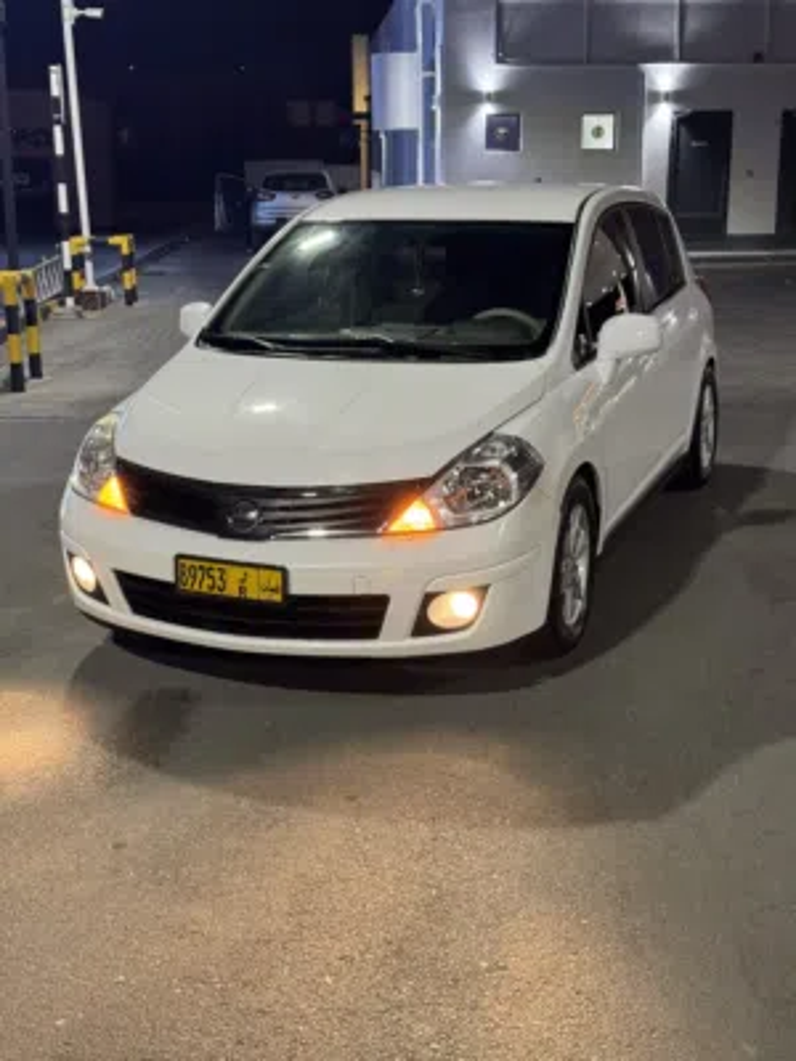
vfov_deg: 39.7
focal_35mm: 48
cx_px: 398
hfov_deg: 30.3
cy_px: 530
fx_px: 1472
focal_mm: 6.76
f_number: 1.78
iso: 160
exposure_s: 1/50
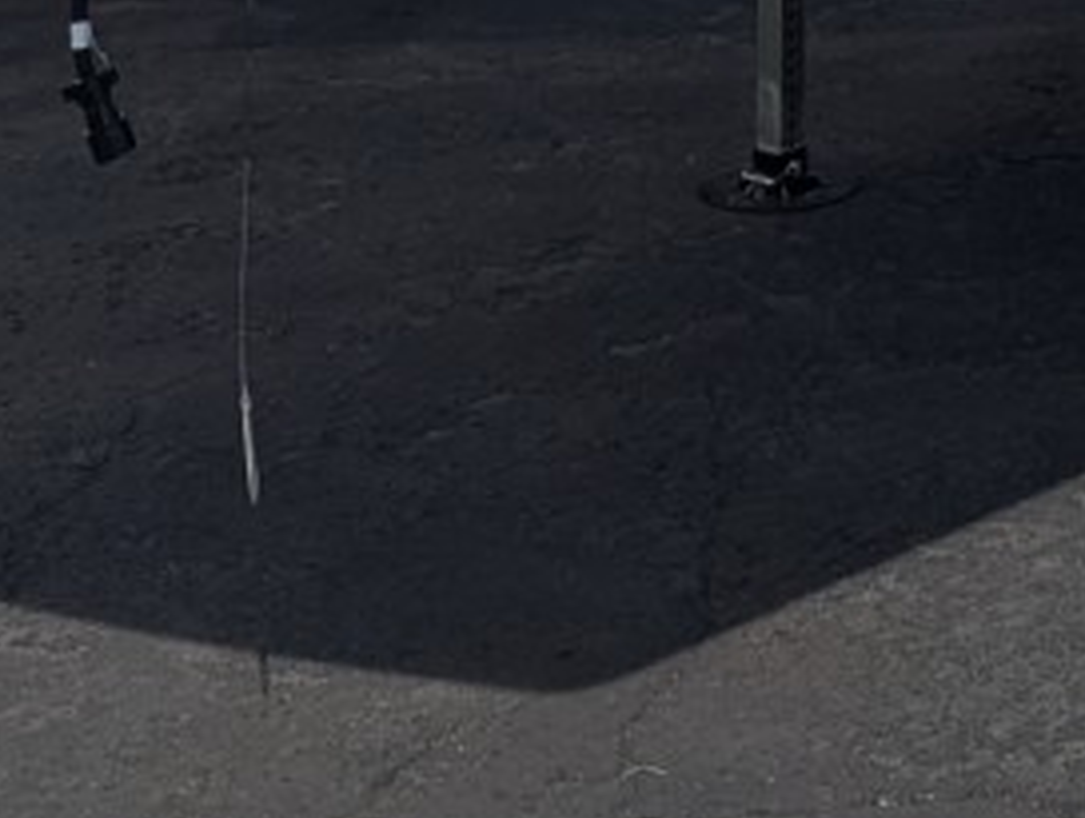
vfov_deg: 10.4
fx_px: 3862
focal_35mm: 123
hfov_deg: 15.2
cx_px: 1418
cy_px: -1177
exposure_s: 1/3145
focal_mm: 6.81
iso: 48
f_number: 1.85
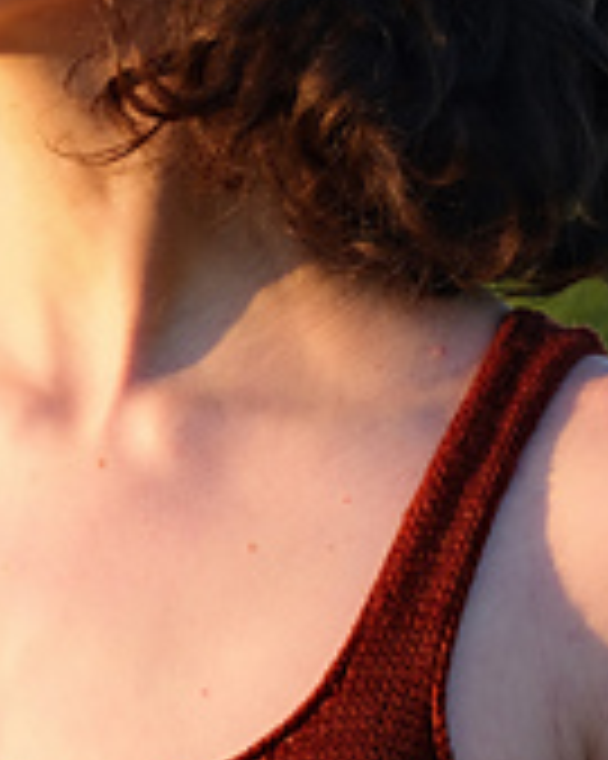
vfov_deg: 16.3
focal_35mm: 114
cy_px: 872
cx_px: 205
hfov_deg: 13.5
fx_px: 2567
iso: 320
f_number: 5.6
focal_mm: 27
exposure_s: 1/320
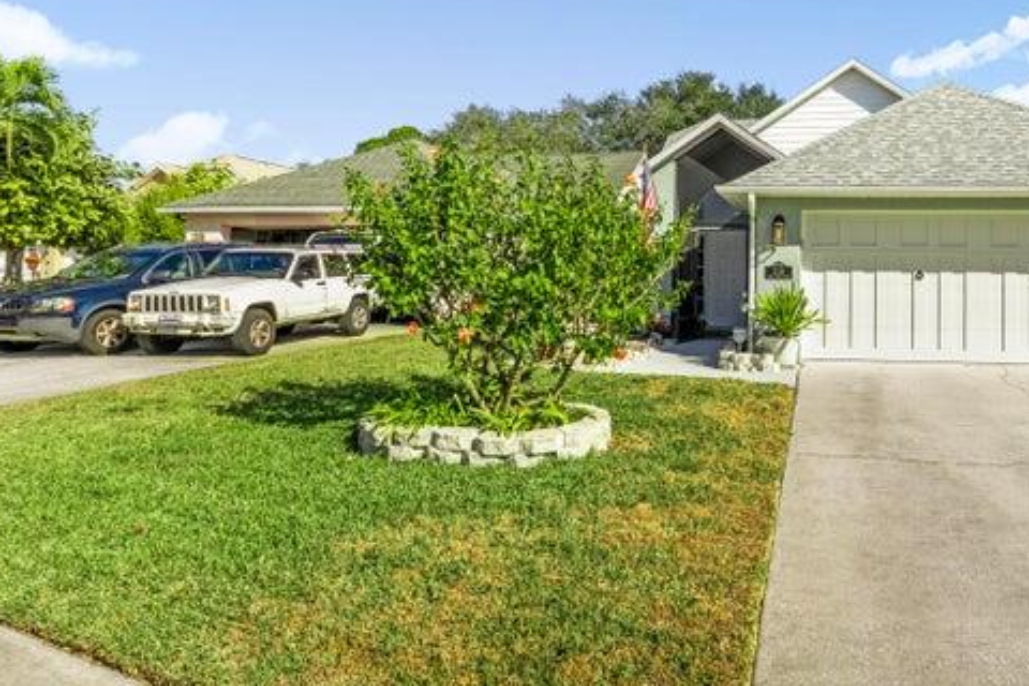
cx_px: 716
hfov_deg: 69.2
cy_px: 277
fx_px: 707
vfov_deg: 51.4
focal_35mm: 25
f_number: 9
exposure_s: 1/4000
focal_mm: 11
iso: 250
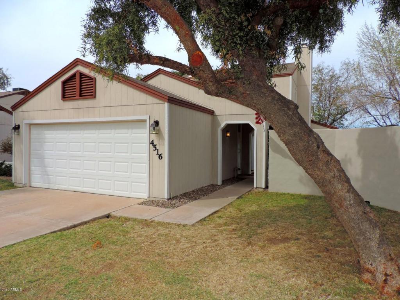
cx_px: 200
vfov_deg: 56.8
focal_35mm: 24
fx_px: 277
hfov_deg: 71.6
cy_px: 150
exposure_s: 1/1250
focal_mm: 4.3
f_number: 3
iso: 80
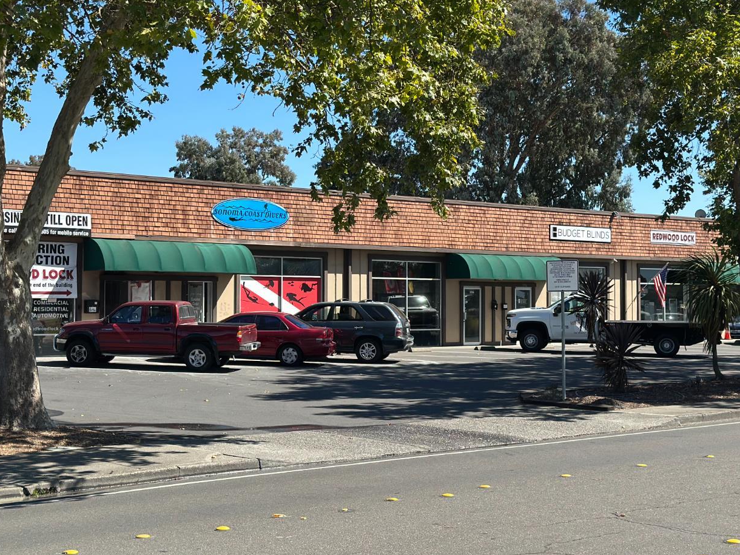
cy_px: 272
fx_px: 1261
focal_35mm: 59
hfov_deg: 32.7
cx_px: 332
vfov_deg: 24.8
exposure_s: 1/3257
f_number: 1.78
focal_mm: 6.86
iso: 100
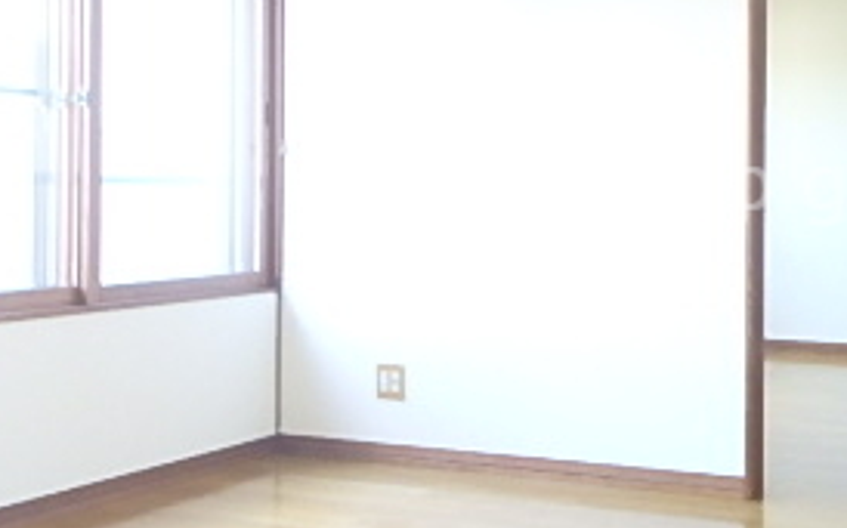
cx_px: 649
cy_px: 188
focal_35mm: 52
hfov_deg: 37.8
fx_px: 1200
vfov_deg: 24.8
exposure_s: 1/30
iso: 640
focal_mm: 3.7
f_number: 3.5
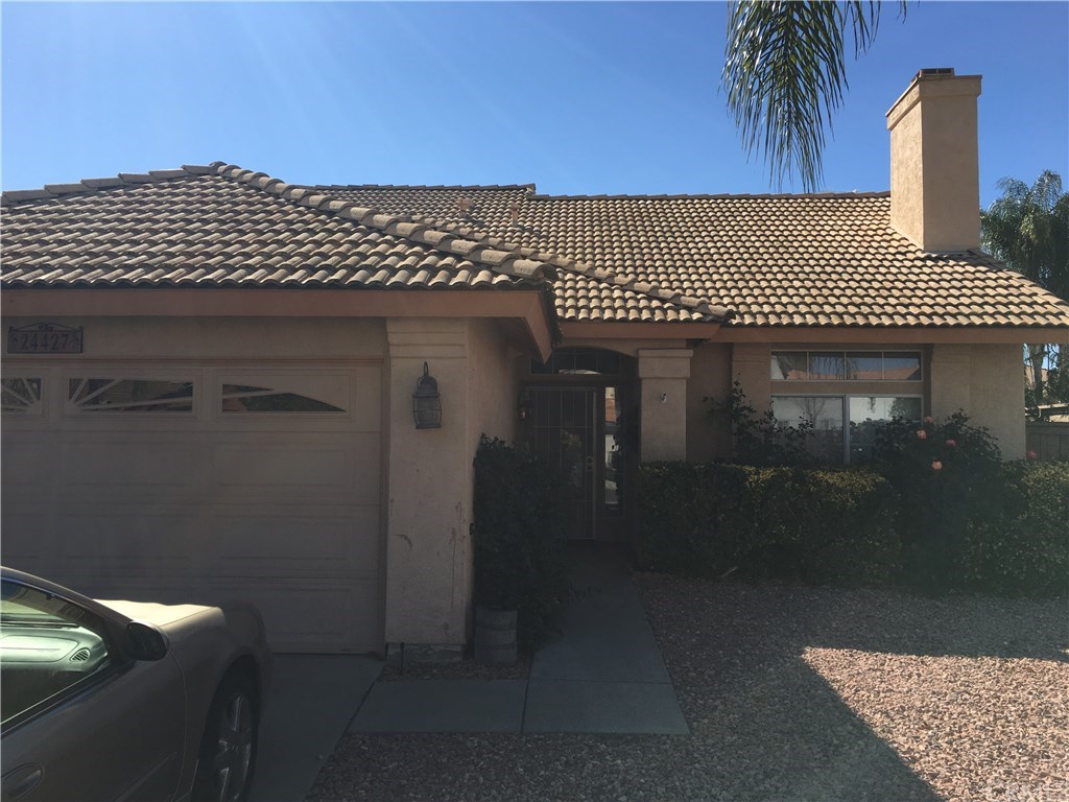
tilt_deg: +3.7
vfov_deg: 48.2
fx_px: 896
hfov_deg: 61.7
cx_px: 534
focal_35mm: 29
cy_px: 401
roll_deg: -0.8
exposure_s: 1/1603
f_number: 2.2
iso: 25
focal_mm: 4.15
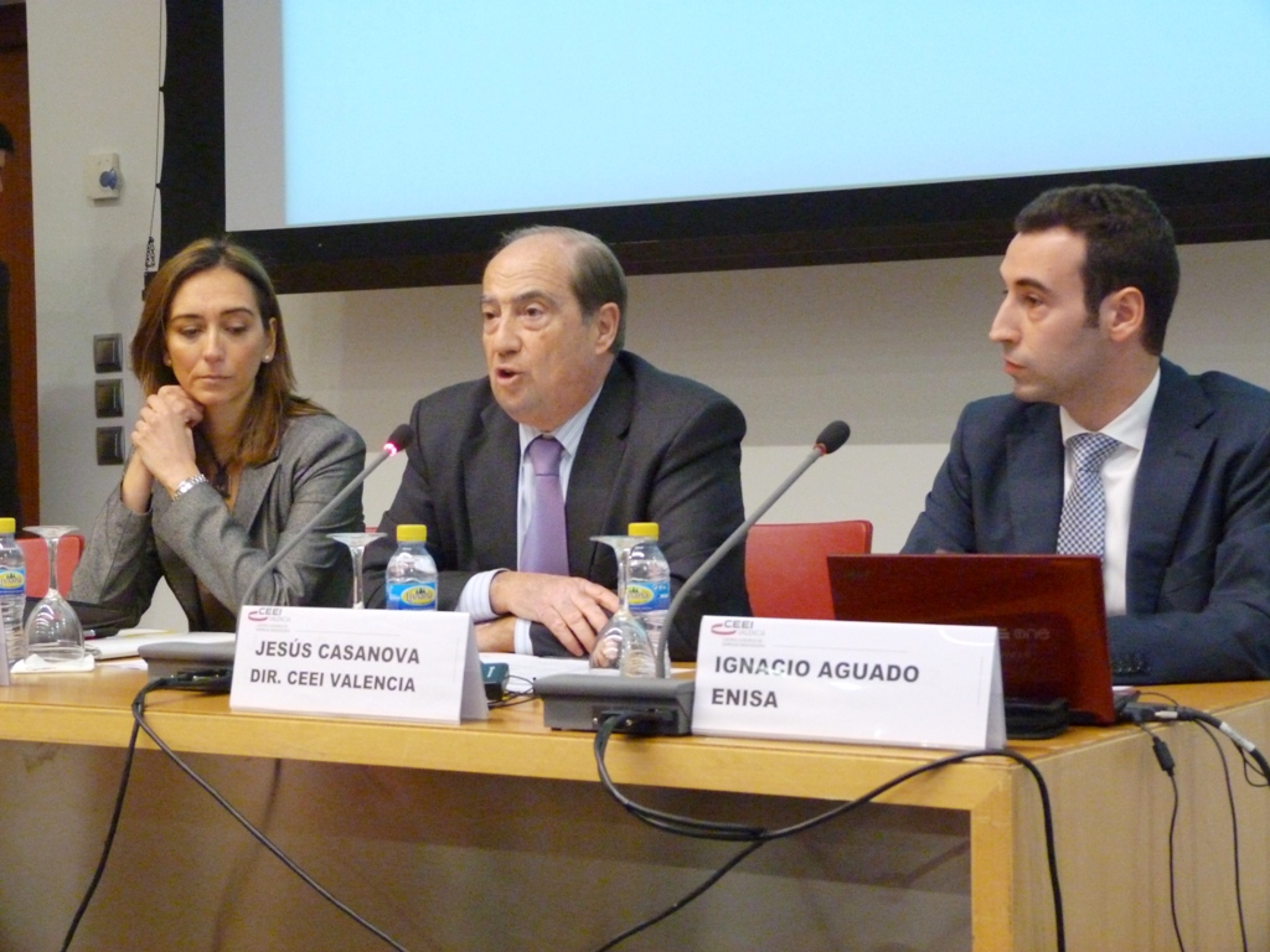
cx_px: 635
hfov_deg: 27.8
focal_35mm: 70
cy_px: 476
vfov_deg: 21.0
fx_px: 2568
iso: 800
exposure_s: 1/15
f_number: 3.3
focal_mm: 12.6
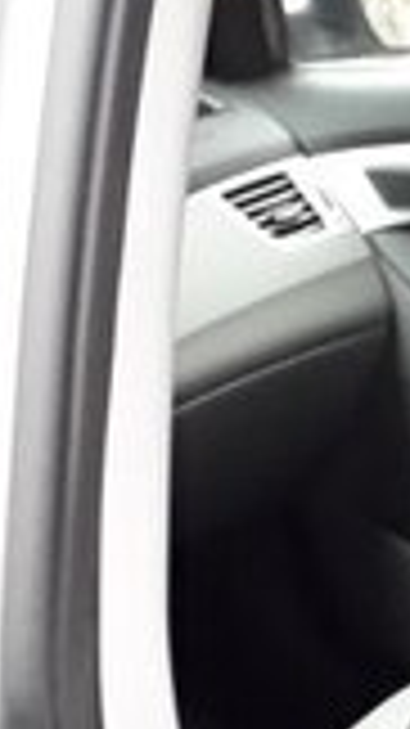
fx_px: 2322
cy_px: 983
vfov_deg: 16.7
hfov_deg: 8.2
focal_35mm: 120
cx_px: 1343
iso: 160
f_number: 1.9
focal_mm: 3.6
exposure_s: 1/25
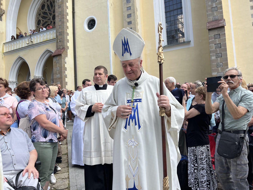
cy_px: 95
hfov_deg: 67.3
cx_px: 126
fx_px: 190
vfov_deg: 53.1
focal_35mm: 26
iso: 50
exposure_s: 1/1361
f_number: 1.5
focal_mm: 5.7
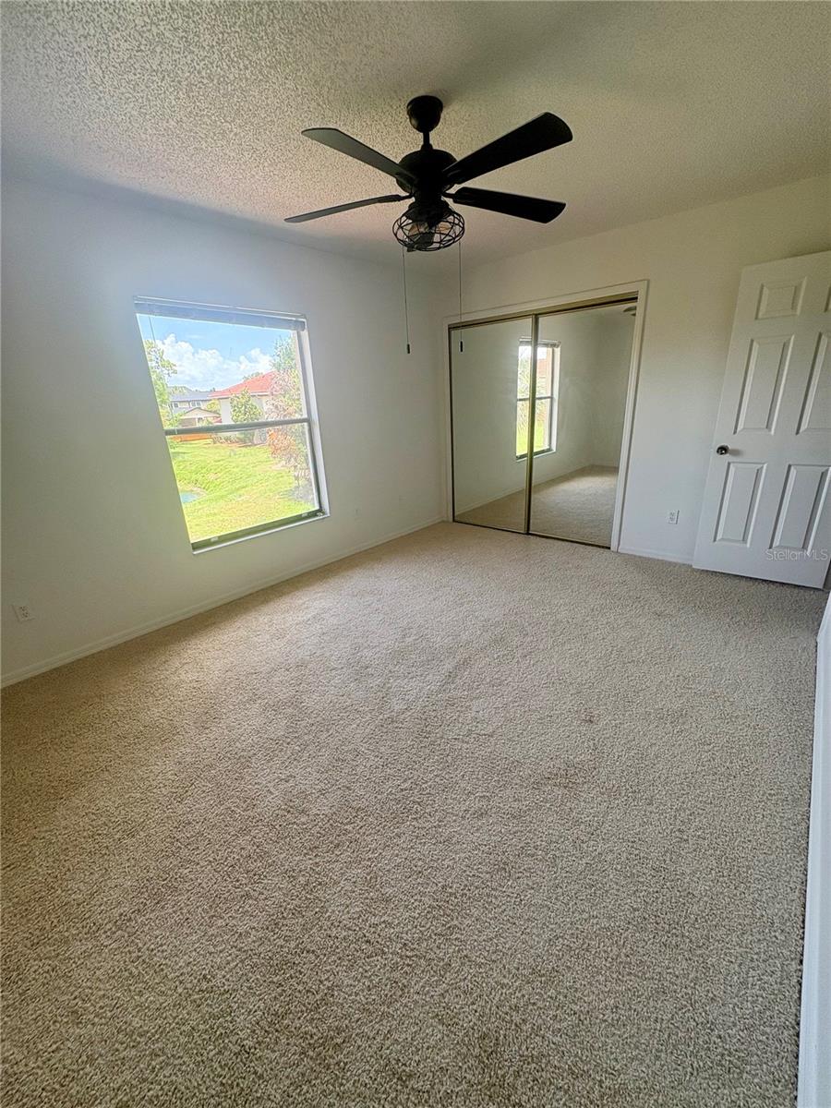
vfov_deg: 102.1
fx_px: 448
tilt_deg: -19.4
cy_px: 554
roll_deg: +3.7
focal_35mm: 14
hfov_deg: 85.7
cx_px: 416
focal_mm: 2.22
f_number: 2.2
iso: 80
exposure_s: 1/134
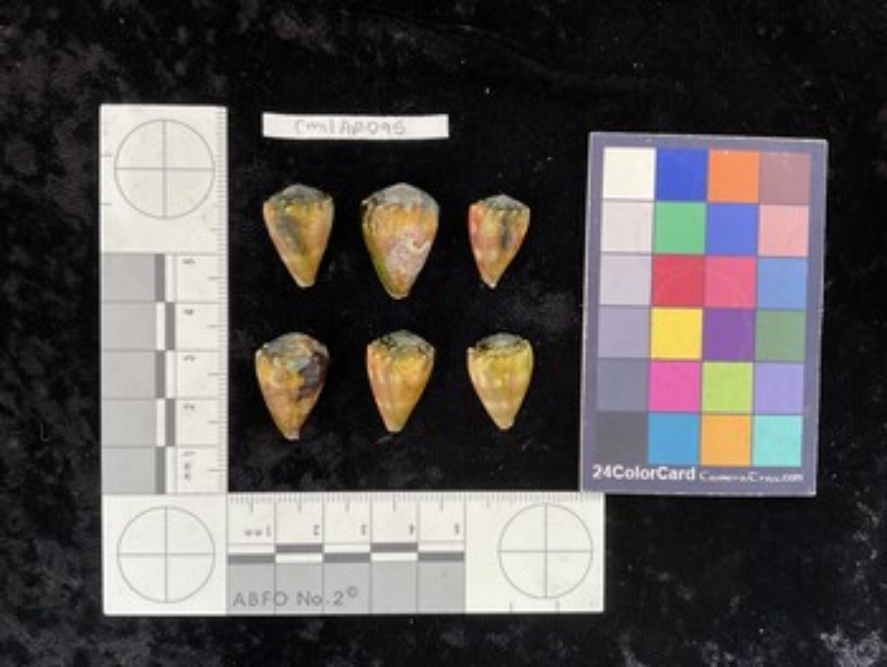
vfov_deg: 48.3
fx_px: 744
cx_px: 444
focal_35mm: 29
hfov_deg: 61.6
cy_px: 334
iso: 64
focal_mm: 3
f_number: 1.8
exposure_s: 1/60
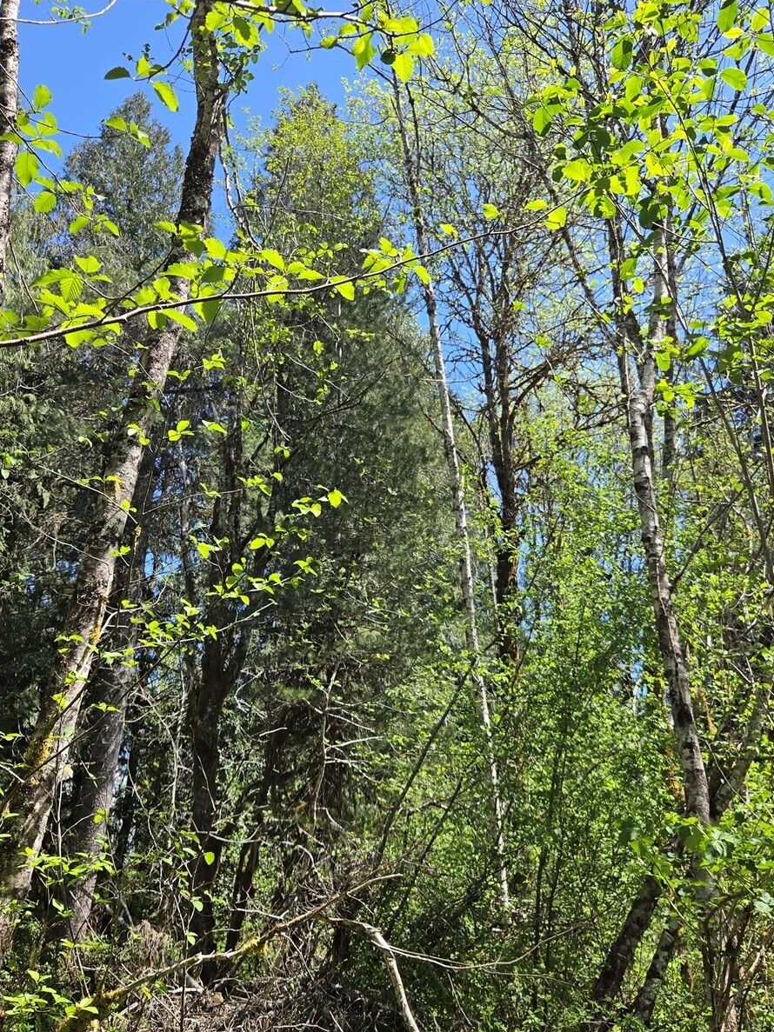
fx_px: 924
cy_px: 518
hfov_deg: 45.4
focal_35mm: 31
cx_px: 383
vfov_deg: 58.4
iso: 80
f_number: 1.8
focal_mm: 5.4
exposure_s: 1/1756
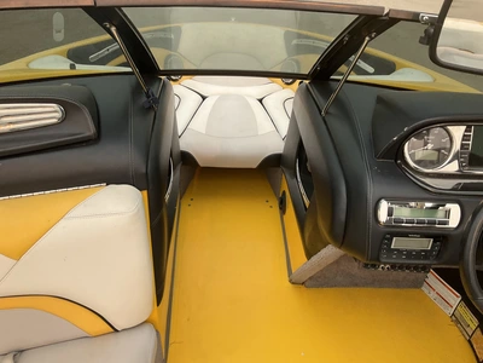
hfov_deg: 61.7
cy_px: 182
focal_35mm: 29
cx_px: 242
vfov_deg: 48.2
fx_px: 405
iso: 25
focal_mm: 3
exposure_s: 1/635
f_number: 1.8
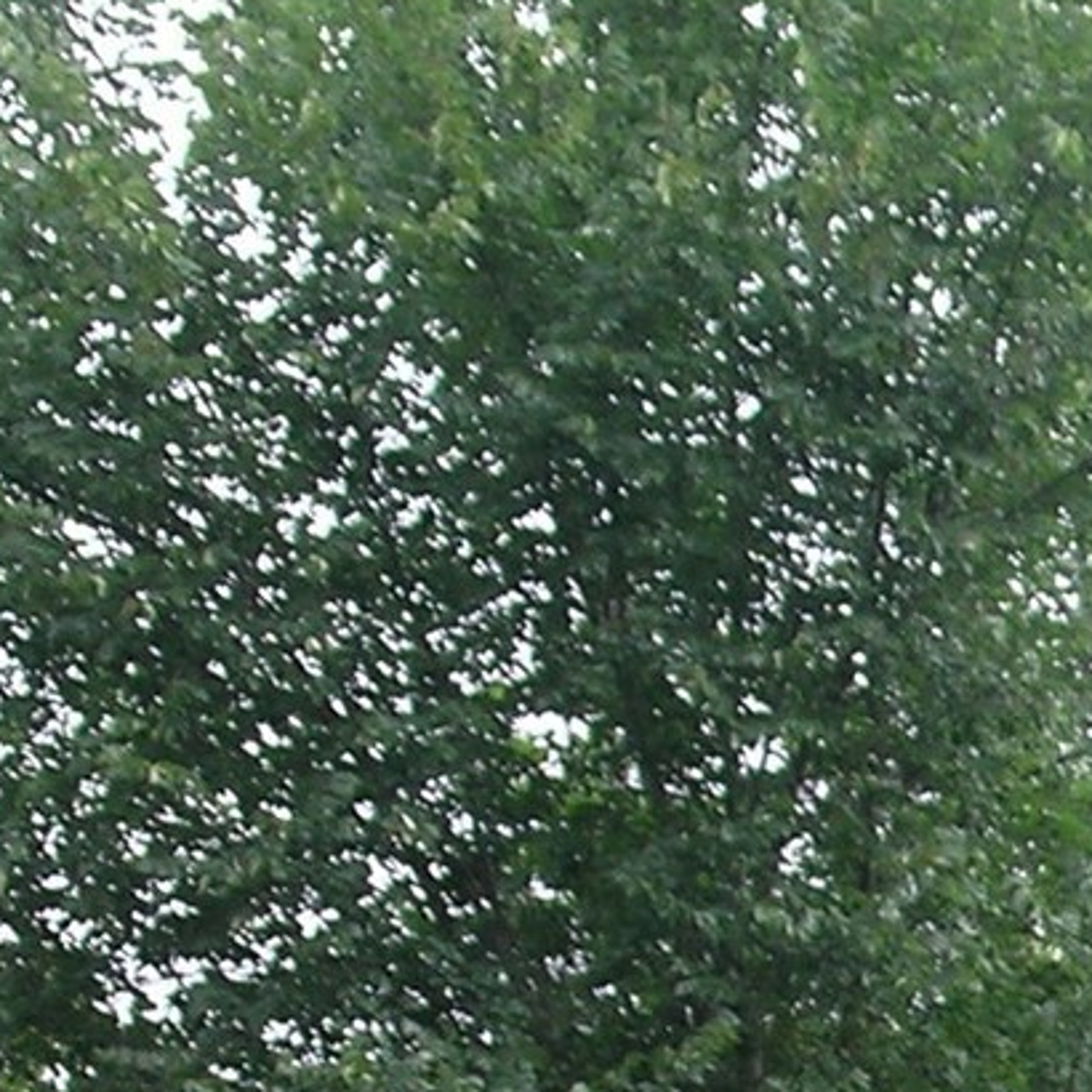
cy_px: 1888
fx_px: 7888
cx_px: 2698
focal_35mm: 221
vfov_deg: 7.7
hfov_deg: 7.4
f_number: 4.8
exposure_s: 1/112
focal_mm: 10.3
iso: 50
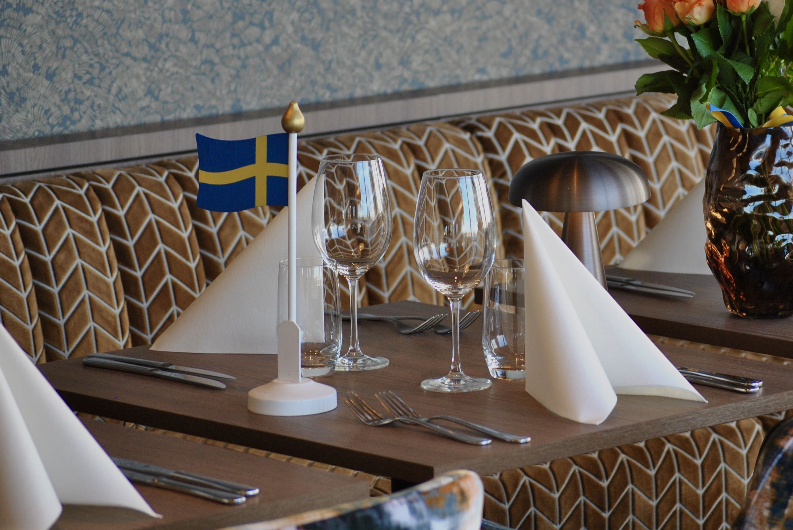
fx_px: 3654
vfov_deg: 8.3
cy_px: 238
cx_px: 569
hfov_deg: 12.4
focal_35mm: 166
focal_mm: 75
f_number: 4.2
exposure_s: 1/100
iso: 400
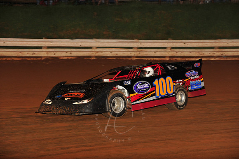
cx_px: 120
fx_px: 796
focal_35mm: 120
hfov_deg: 17.1
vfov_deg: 11.4
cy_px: 80
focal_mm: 120
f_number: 6.3
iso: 800
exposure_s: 1/320
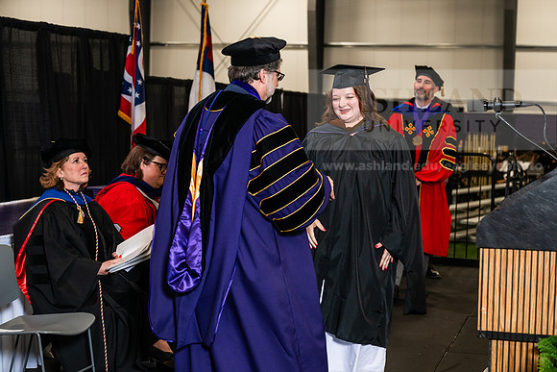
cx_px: 278
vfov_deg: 20.3
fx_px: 1037
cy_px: 186
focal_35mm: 67
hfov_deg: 30.1
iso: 1250
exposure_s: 1/200
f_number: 4.5
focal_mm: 67
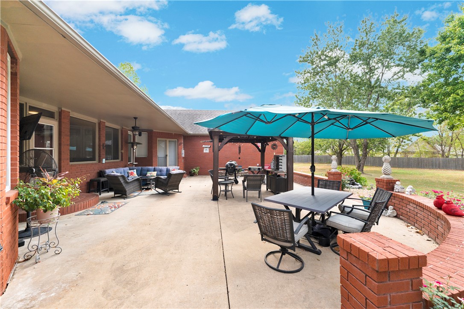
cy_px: 154
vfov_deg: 81.2
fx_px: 180
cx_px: 232
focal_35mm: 14
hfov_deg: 104.3
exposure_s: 1/400
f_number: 2.8
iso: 250
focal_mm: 14
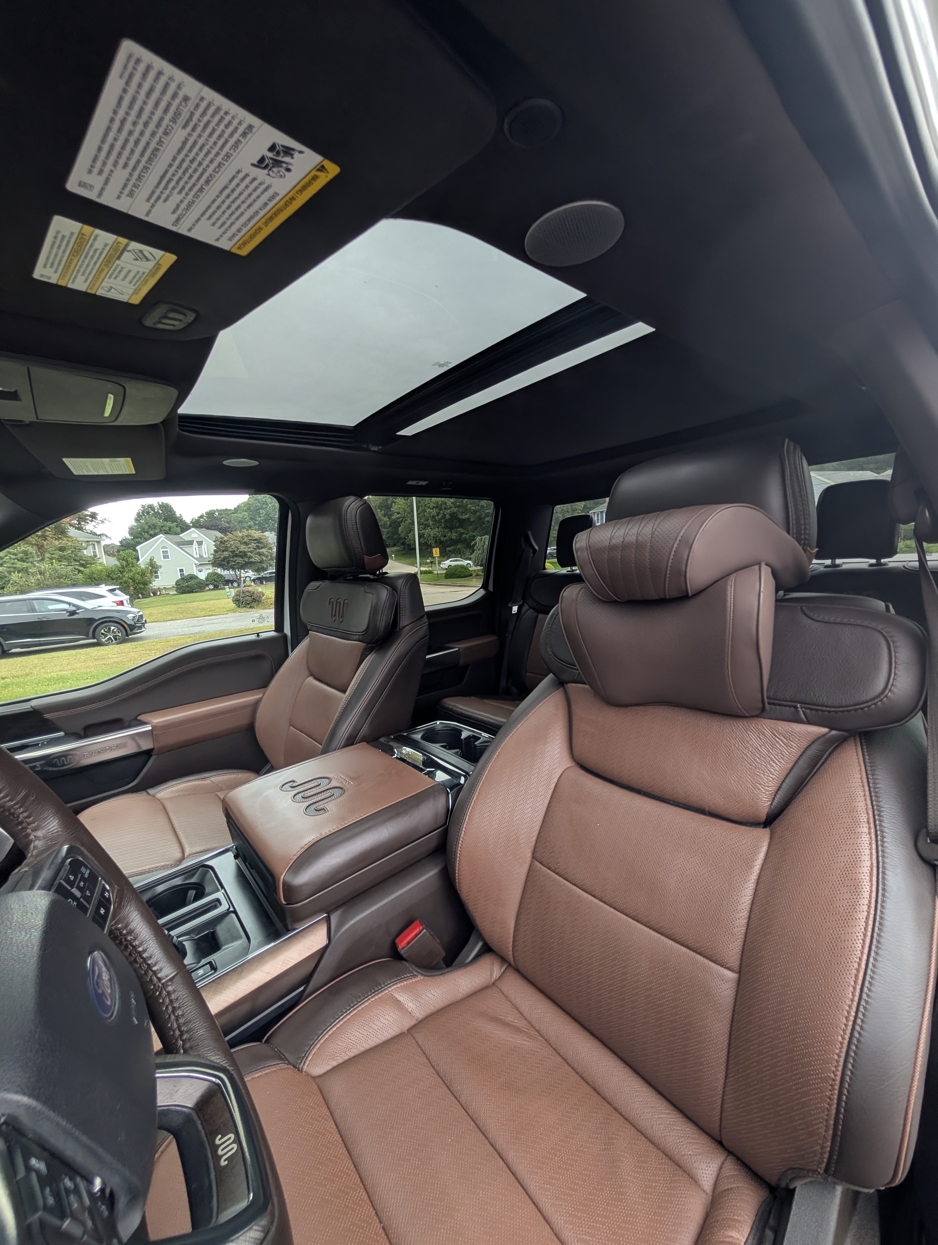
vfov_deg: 110.5
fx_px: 432
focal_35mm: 12
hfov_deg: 94.6
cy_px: 622
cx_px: 469
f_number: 1.7
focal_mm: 2.02
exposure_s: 1/23.8
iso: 56
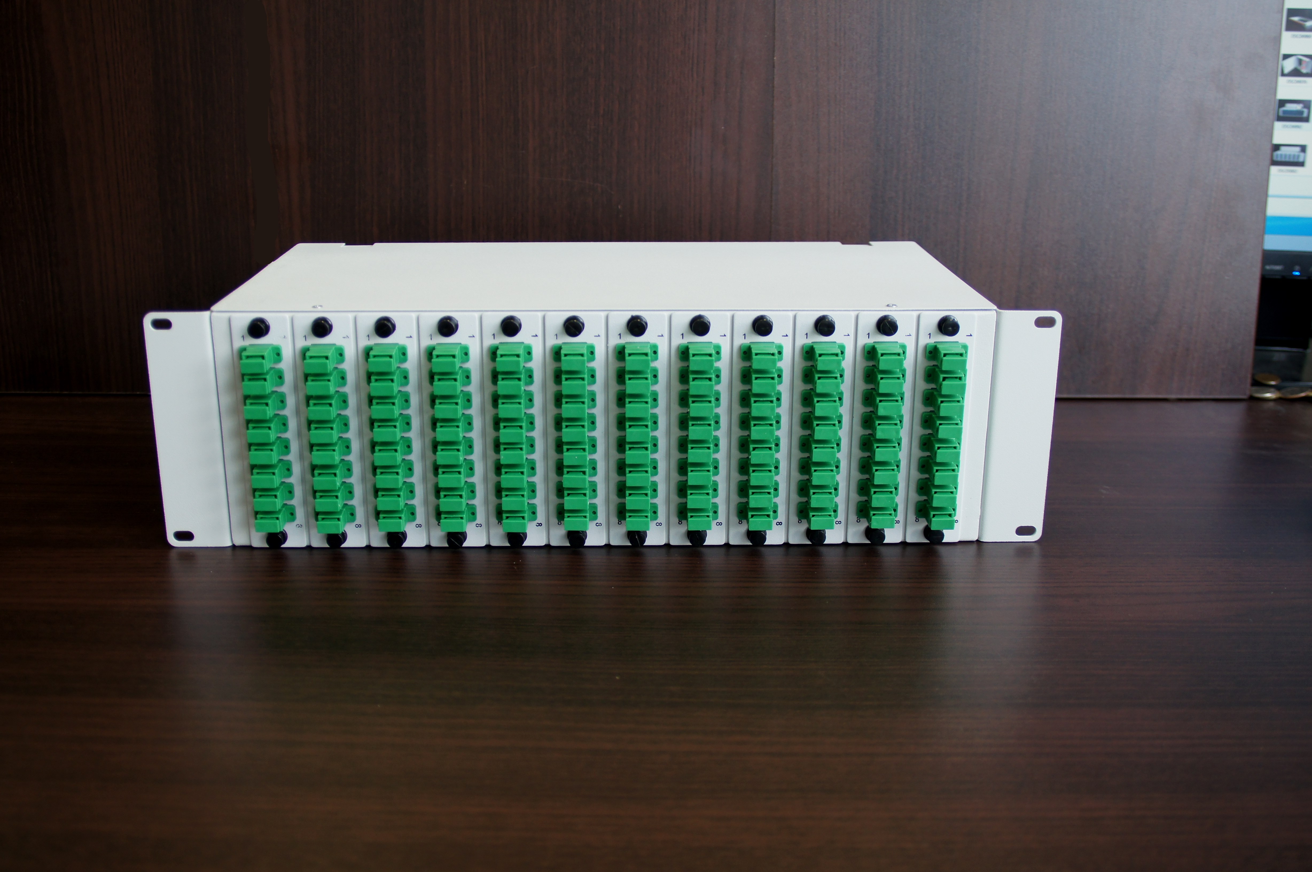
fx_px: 1311
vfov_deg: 36.8
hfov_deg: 53.2
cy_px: 436
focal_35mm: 36
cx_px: 656
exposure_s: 1/40
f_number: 3.5
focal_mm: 24
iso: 250
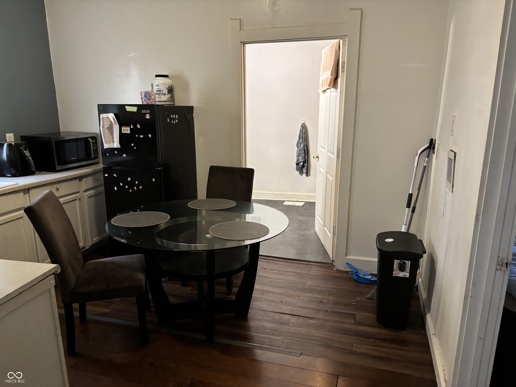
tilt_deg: -13.5
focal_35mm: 26
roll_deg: +0.6
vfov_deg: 53.1
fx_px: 388
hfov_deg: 67.3
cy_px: 194
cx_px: 258
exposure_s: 1/40
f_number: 1.6
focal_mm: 5.96
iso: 500
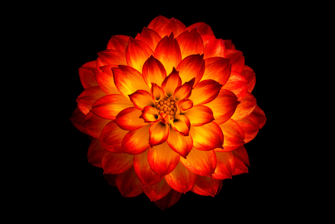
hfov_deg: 22.6
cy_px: 112
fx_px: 838
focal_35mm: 90
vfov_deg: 15.2
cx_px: 168
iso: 100
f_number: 5.6
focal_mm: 90
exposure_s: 1/160
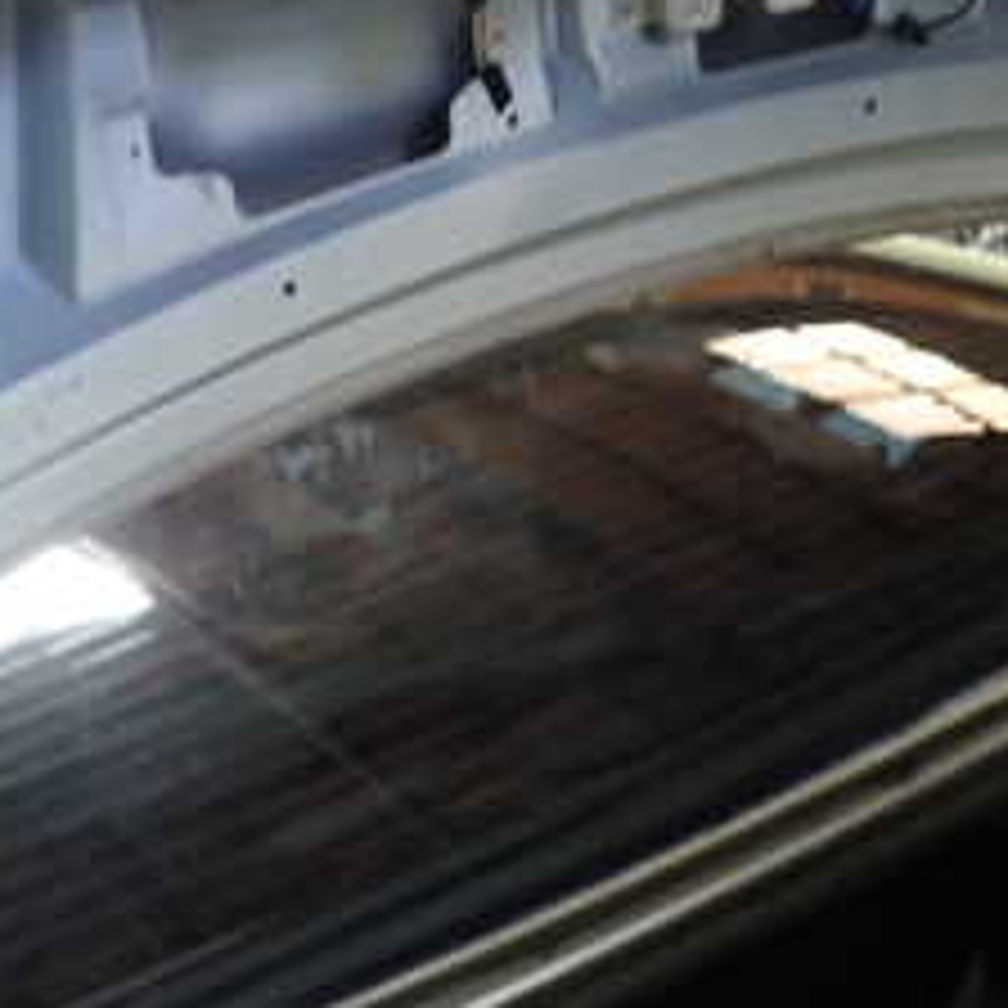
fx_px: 2339
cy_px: 162
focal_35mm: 71
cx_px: 504
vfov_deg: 23.8
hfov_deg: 24.3
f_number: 2.3
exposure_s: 1/30
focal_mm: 5.4
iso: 320
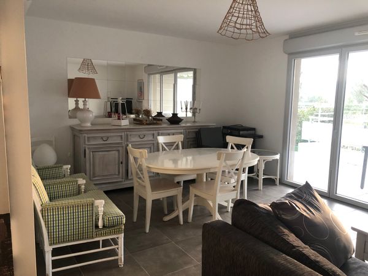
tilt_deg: -7.8
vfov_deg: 49.7
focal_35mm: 28
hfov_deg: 63.4
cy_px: 138
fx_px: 298
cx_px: 184
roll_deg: -1.1
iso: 40
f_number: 1.8
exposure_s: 1/15
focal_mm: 4
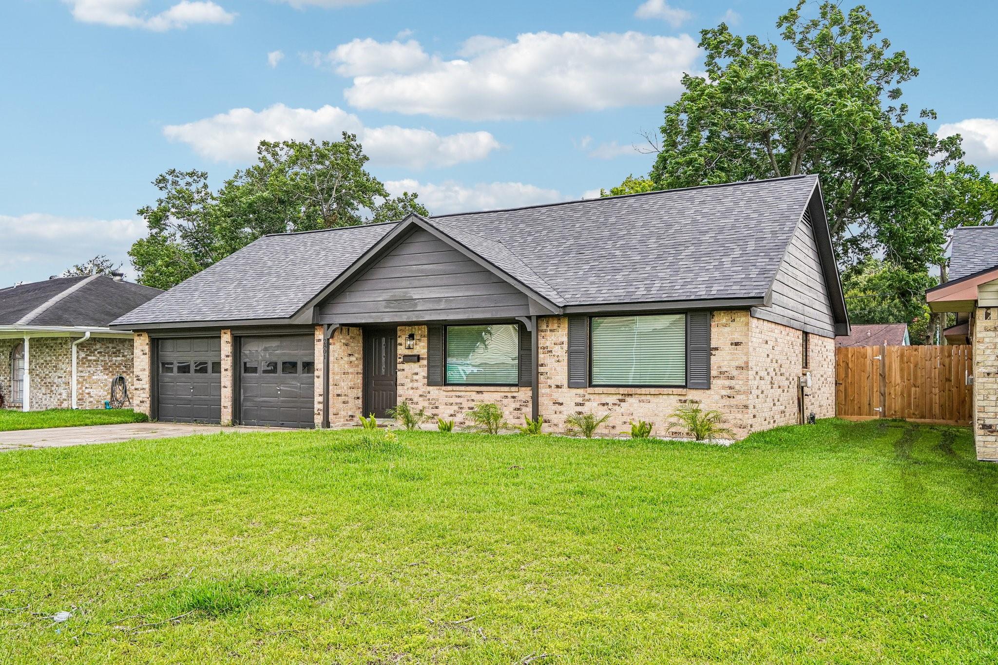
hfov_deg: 63.7
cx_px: 499
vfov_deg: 45.0
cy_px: 332
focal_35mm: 29
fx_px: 804
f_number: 8
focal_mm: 29
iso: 500
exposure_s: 1/800
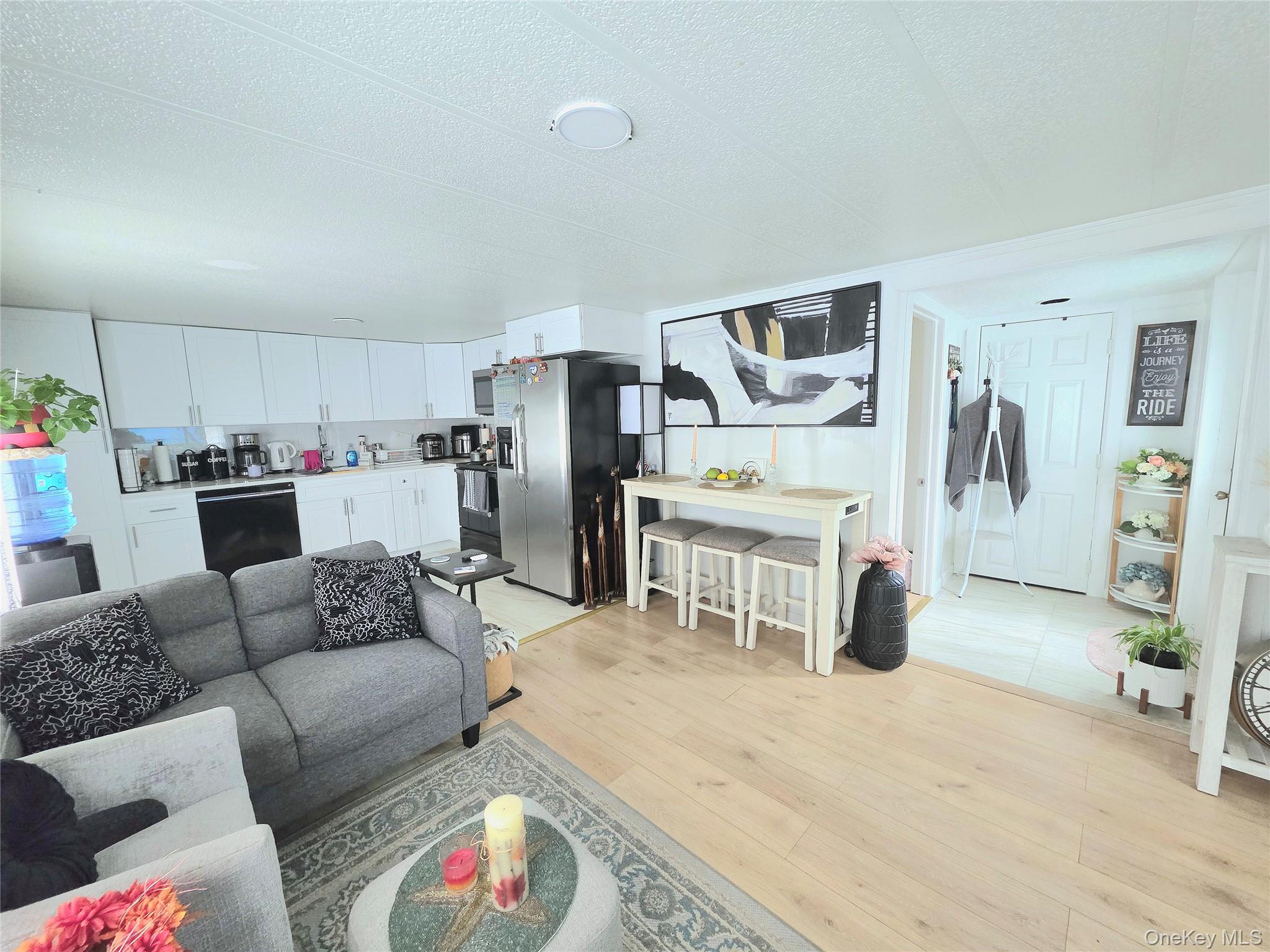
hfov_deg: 106.2
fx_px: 477
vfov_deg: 89.9
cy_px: 476
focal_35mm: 13
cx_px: 635
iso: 500
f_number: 1.9
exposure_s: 1/60.2
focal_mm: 2.2
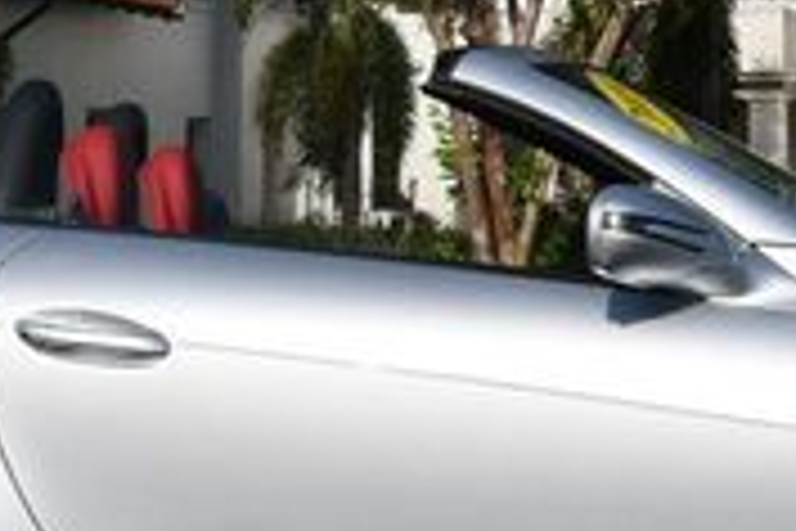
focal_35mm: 174
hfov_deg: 11.8
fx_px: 3847
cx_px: 585
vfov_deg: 7.9
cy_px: 72
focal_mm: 24
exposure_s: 1/400
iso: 100
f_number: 10
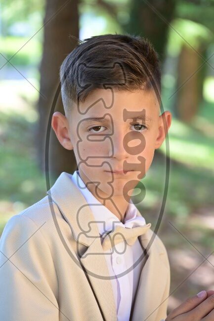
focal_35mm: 120
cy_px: 160
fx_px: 1070
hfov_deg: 11.4
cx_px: 107
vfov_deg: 17.1
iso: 640
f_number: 5.6
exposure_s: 1/160
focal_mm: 120
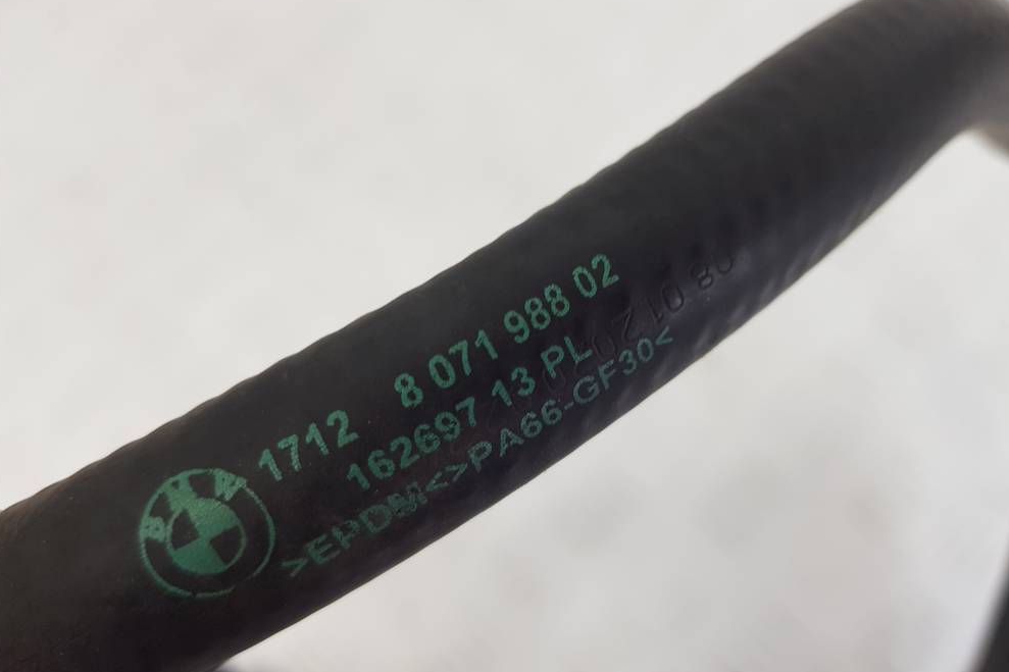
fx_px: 785
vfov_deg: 46.4
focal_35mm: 28
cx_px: 515
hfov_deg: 65.5
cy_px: 345
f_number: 1.7
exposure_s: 1/100
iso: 64
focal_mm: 4.2
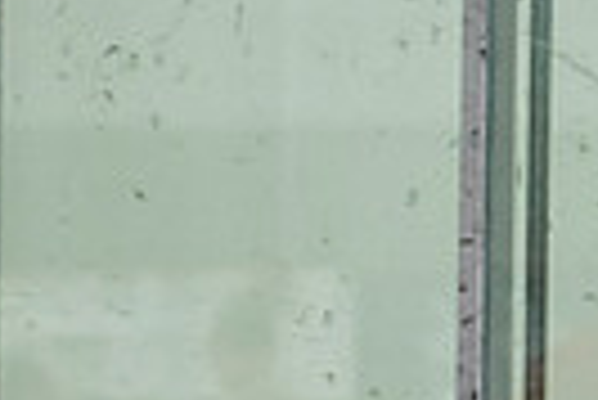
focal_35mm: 767
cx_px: -75
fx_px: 12754
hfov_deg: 2.7
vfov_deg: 1.8
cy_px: 945
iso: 2000
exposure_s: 1/640
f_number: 3.2
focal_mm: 145
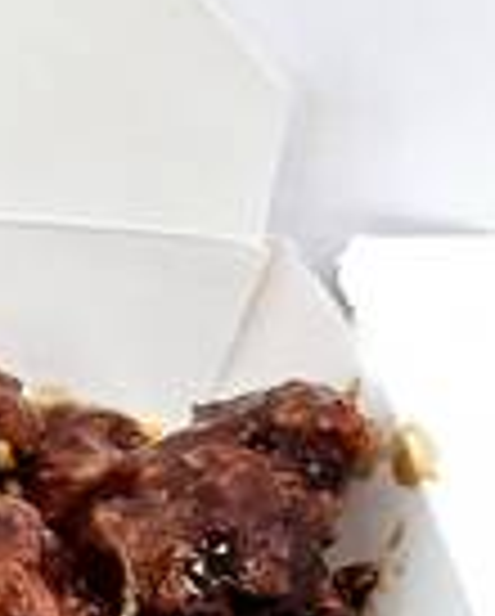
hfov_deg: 14.6
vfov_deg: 19.7
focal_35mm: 96
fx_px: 1754
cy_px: 504
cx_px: -320
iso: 200
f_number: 1.8
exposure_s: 1/120
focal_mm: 5.4
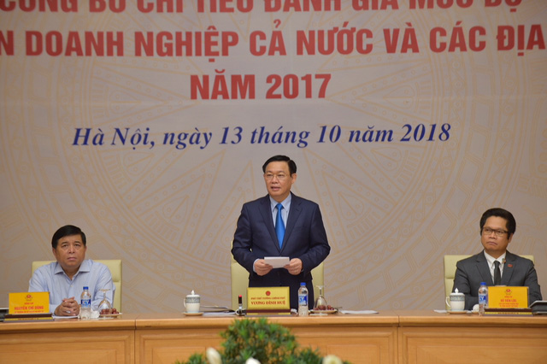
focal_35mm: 170
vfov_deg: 8.1
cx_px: 274
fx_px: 2582
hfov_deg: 12.1
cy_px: 182
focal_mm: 170
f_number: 3.5
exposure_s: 1/160
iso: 320
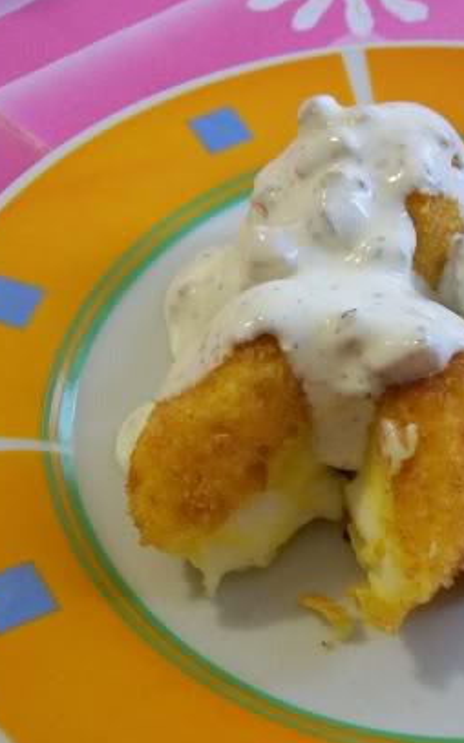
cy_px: 422
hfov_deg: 21.2
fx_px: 1215
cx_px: 415
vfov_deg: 34.0
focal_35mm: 60
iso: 160
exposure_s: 1/13
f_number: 2.7
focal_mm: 6
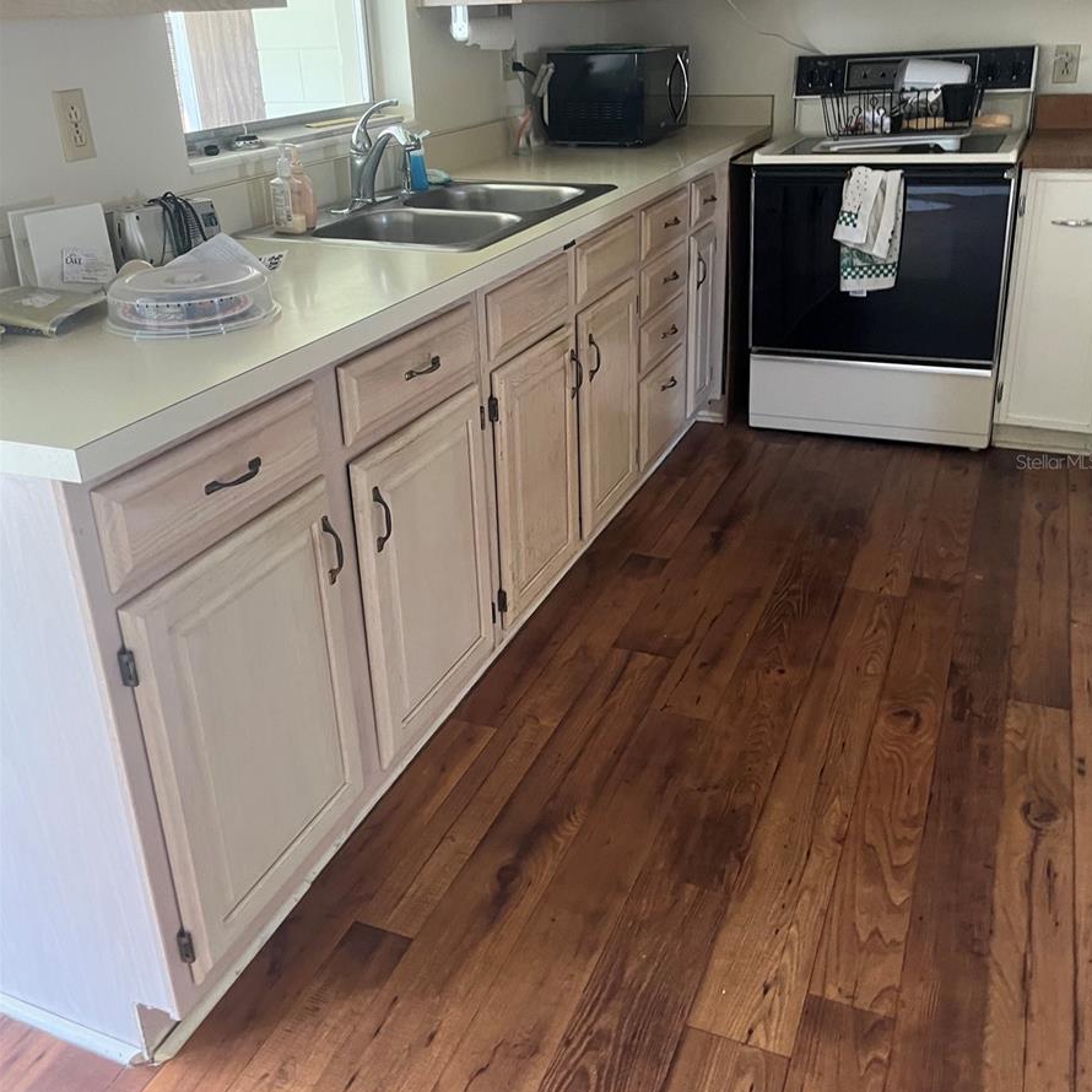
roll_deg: +2.7
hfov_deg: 52.5
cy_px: 461
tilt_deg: -24.1
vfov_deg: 52.3
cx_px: 551
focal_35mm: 31
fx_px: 1106
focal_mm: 5.1
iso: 320
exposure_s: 1/60
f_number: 1.6
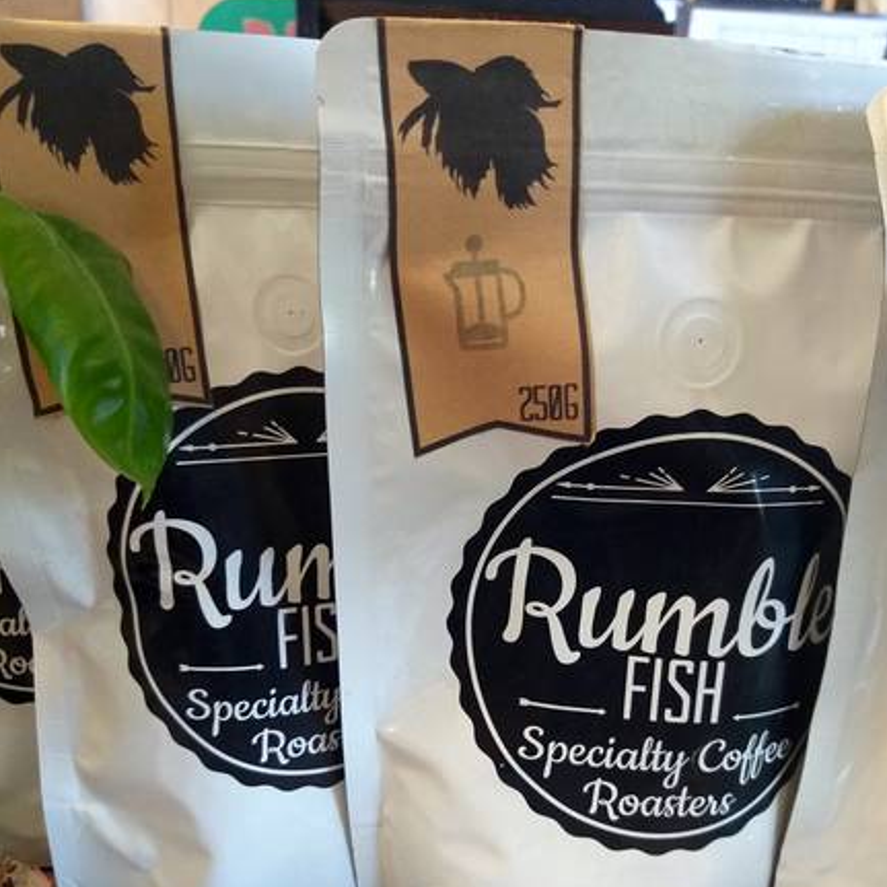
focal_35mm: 32
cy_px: 572
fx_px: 928
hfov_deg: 51.1
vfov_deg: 50.4
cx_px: 428
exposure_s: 1/50
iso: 160
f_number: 1.7
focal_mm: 3.93
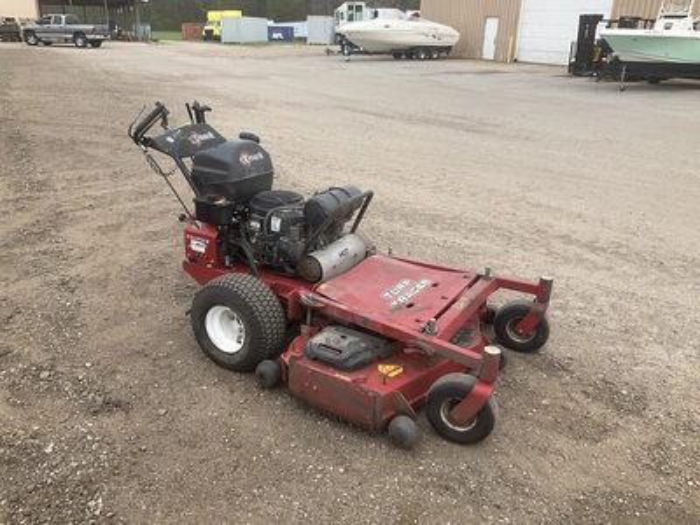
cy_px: 262
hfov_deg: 61.7
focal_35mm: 29
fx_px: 586
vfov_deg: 48.2
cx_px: 350
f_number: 1.8
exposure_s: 1/898
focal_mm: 3
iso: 25
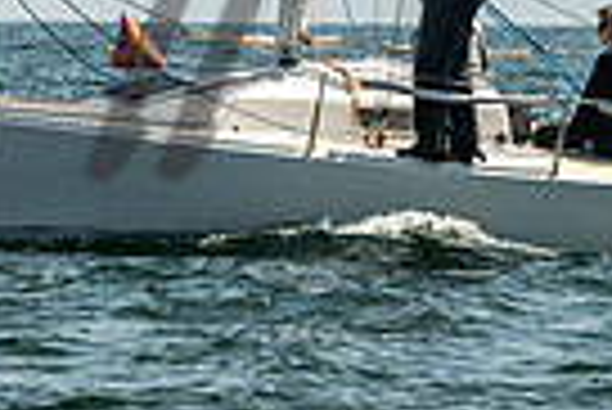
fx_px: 8679
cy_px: -432
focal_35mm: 510
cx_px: 167
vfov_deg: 2.7
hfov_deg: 4.0
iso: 320
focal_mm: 96
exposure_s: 1/1250
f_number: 6.3
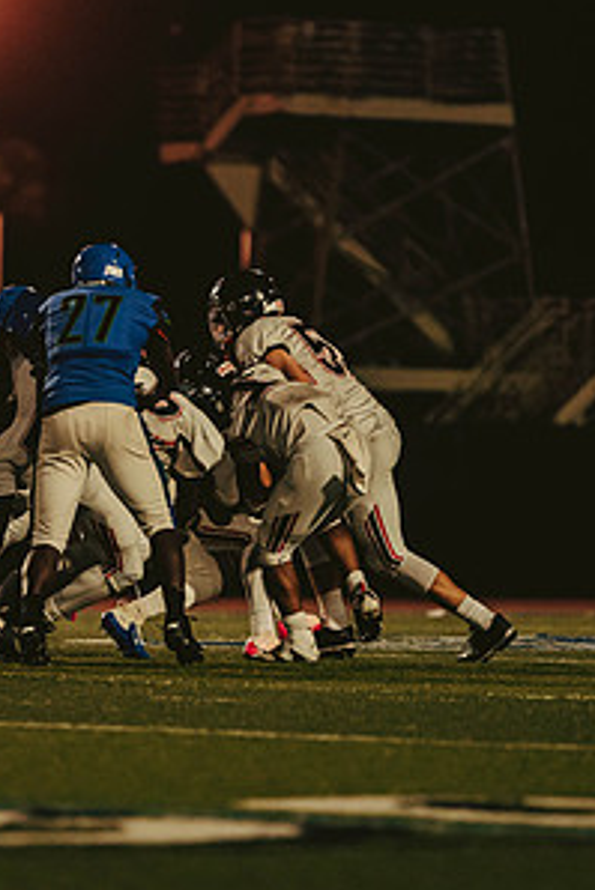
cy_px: 375
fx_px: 9632
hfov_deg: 3.5
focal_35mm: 389
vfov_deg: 5.3
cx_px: 200
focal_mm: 200
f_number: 2.8
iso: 2500
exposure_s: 1/1000
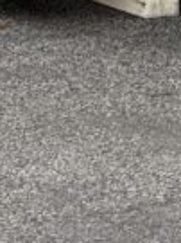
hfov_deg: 2.5
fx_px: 4078
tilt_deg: -3.0
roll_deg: +0.7
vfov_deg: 3.3
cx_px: 366
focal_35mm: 584
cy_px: -581
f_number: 2.8
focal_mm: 9
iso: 32
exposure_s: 1/103
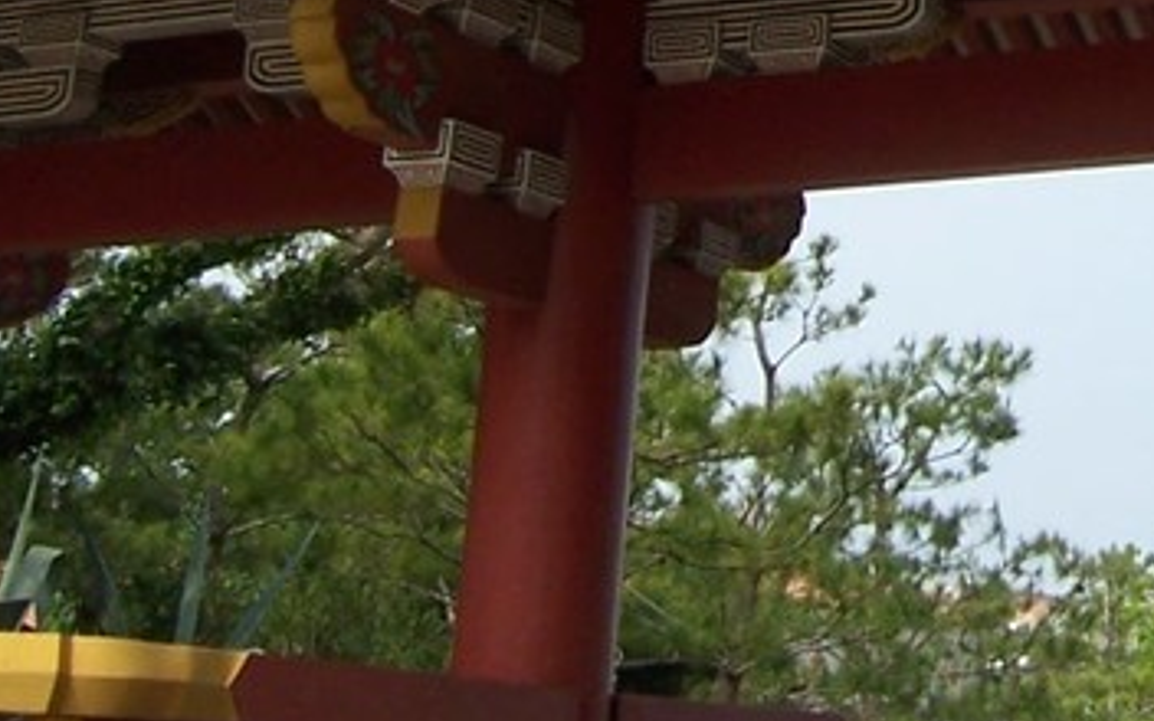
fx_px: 2610
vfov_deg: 14.7
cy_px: -347
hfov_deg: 23.5
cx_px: 1256
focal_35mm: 83
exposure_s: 1/250
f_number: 5.6
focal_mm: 3.8
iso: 64
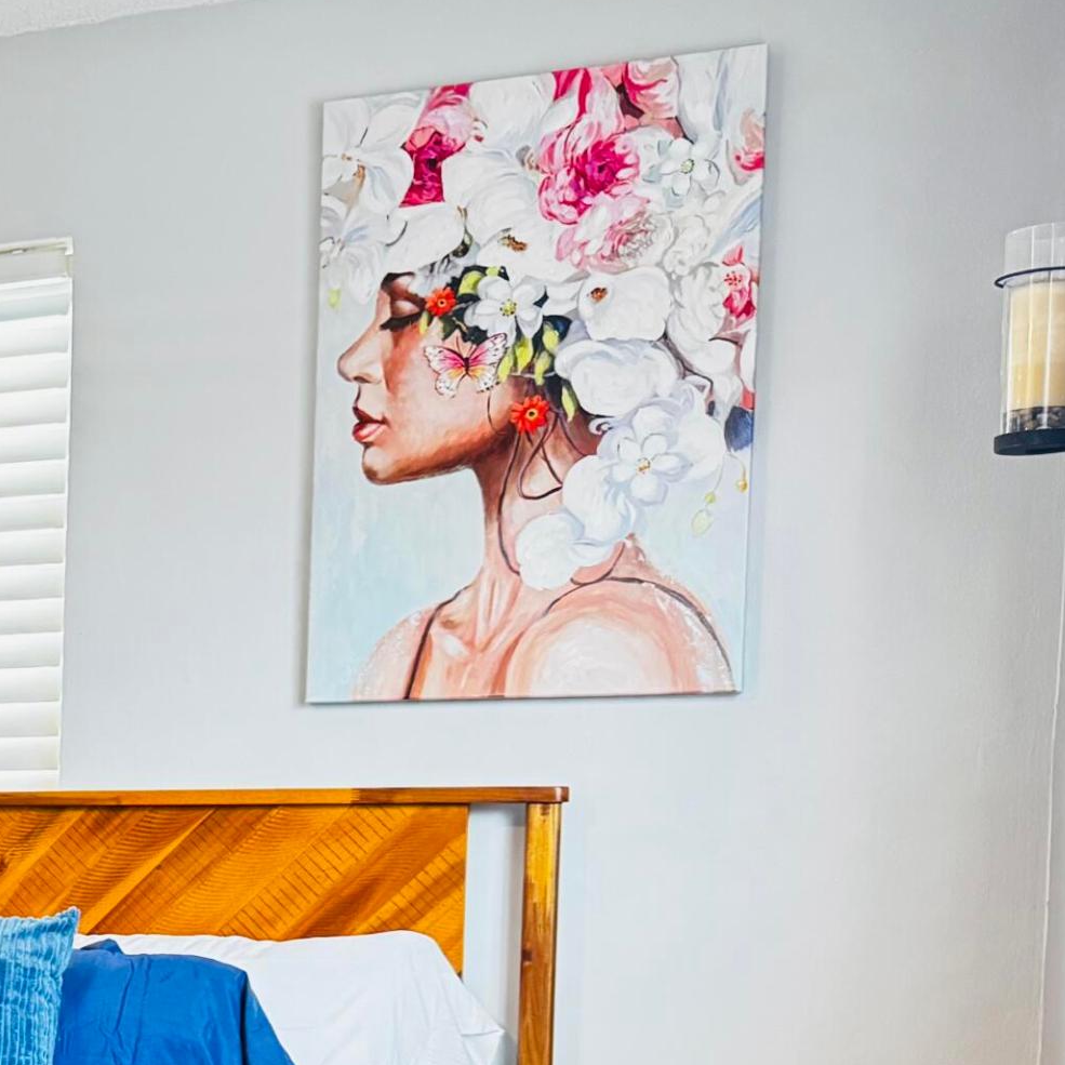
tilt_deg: -4.1
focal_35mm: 62
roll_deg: -0.1
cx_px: -368
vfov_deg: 26.7
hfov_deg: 23.9
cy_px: 981
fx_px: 2158
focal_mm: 6.76
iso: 640
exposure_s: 1/60
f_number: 1.78
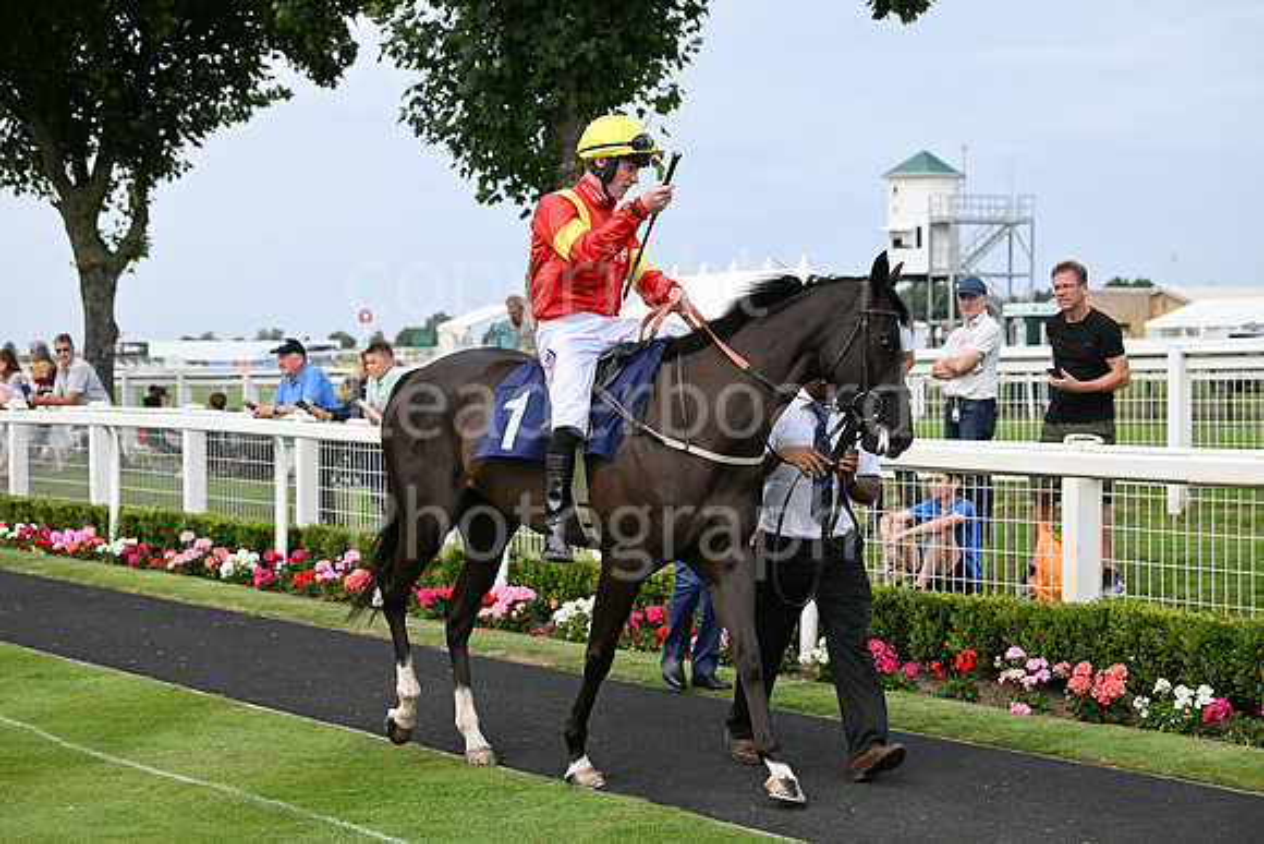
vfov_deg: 19.5
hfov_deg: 28.8
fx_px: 2458
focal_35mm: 70
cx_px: 632
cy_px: 422
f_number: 4.5
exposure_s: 1/2000
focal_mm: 70
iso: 400
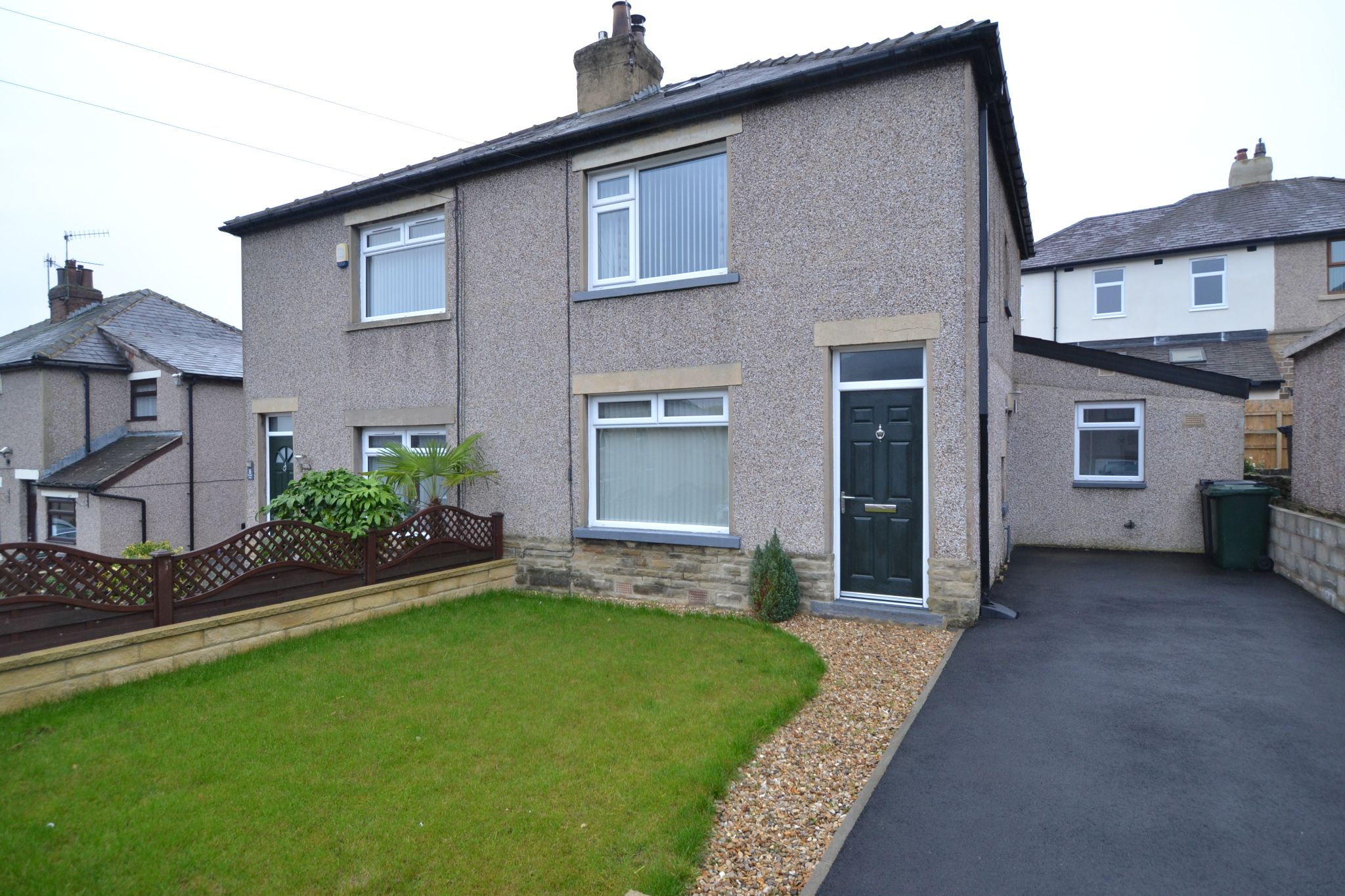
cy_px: 448
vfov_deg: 67.4
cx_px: 672
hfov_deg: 90.0
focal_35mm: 18
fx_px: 672
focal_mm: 12
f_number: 4.5
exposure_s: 1/80
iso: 400
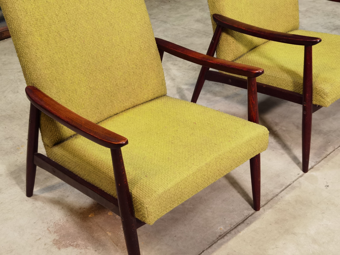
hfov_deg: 38.9
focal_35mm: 49
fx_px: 481
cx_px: 170
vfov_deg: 29.7
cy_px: 128
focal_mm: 6.71
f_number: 1.9
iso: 320
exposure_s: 1/33.3
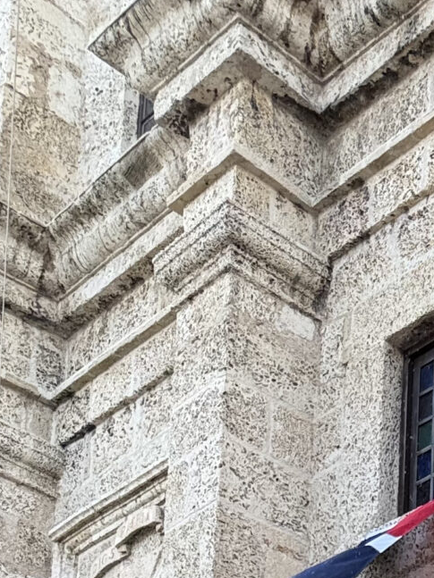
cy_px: 1134
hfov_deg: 14.3
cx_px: 702
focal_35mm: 95
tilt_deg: +9.4
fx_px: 1589
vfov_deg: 16.2
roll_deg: +0.1
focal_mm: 6.76
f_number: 1.78
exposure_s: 1/580
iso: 80
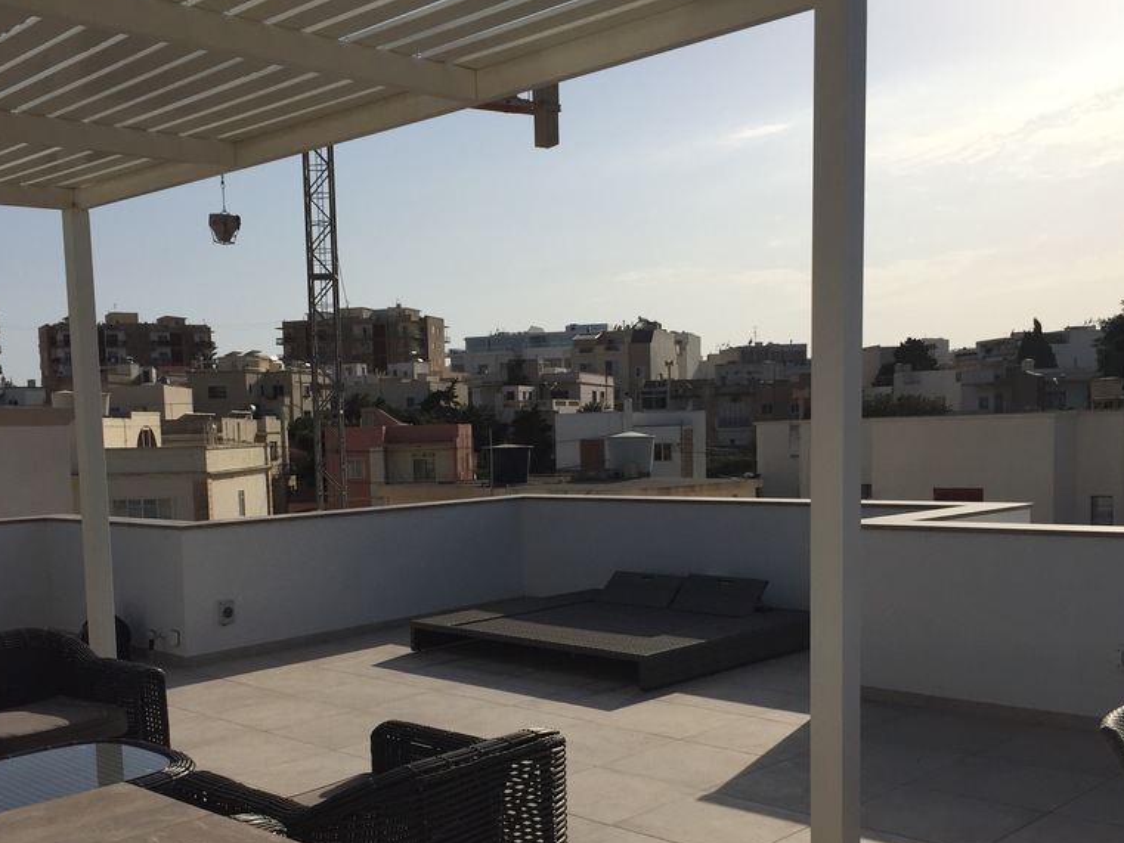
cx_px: 504
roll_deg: +1.7
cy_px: 543
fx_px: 1267
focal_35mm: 39
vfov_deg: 36.5
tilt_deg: -3.9
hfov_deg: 47.8
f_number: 2.2
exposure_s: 1/6623
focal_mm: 4.15
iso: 32
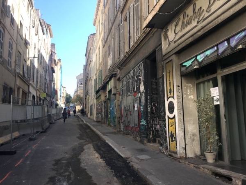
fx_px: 206
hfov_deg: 61.7
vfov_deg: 48.2
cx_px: 123
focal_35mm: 29
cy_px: 92
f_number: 2.2
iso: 25
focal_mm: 4.15
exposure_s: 1/610
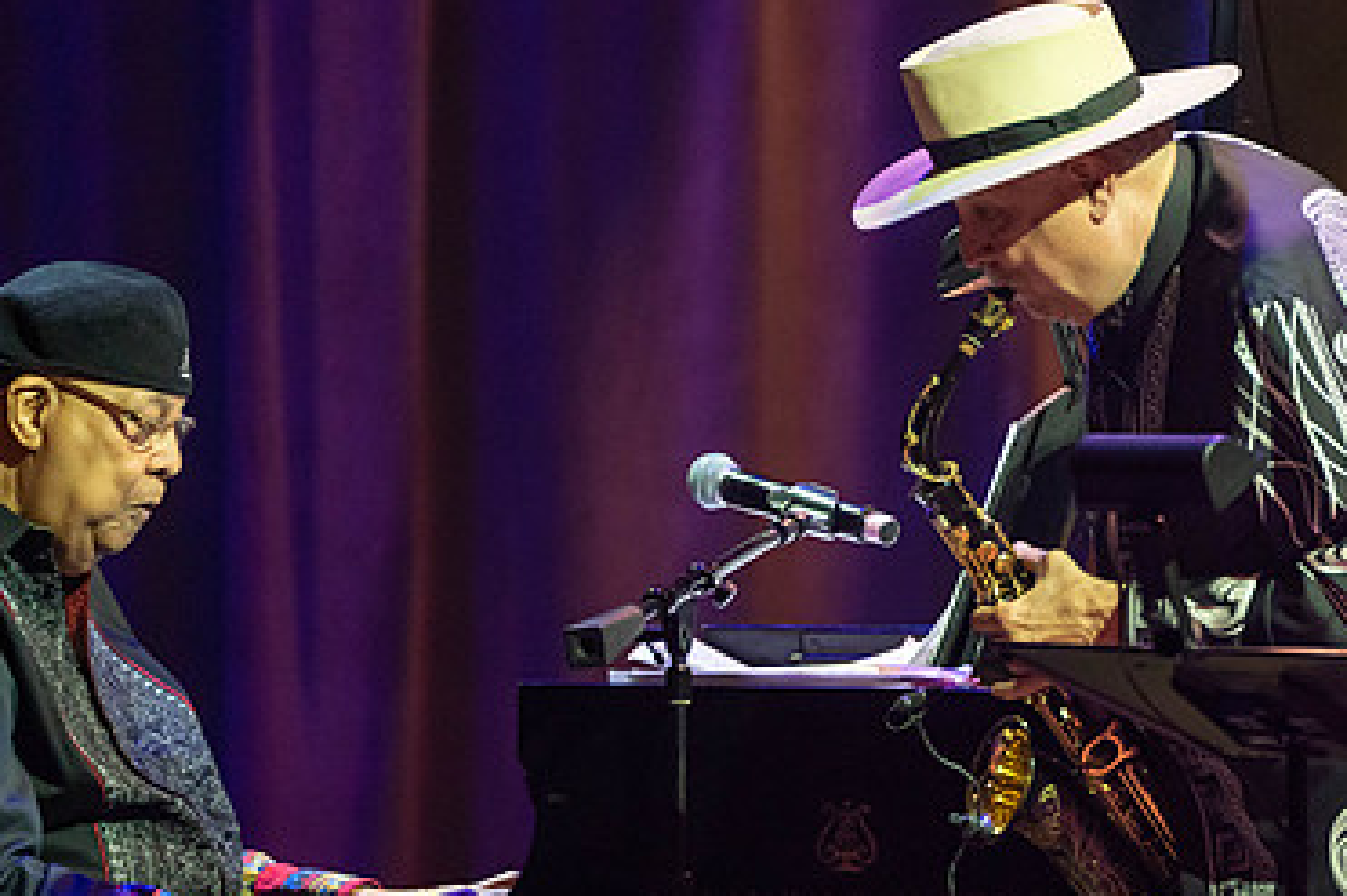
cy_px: 540
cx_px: 868
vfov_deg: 1.9
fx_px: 26403
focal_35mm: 706
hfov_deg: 2.9
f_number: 5.6
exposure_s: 1/250
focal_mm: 400
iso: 3200
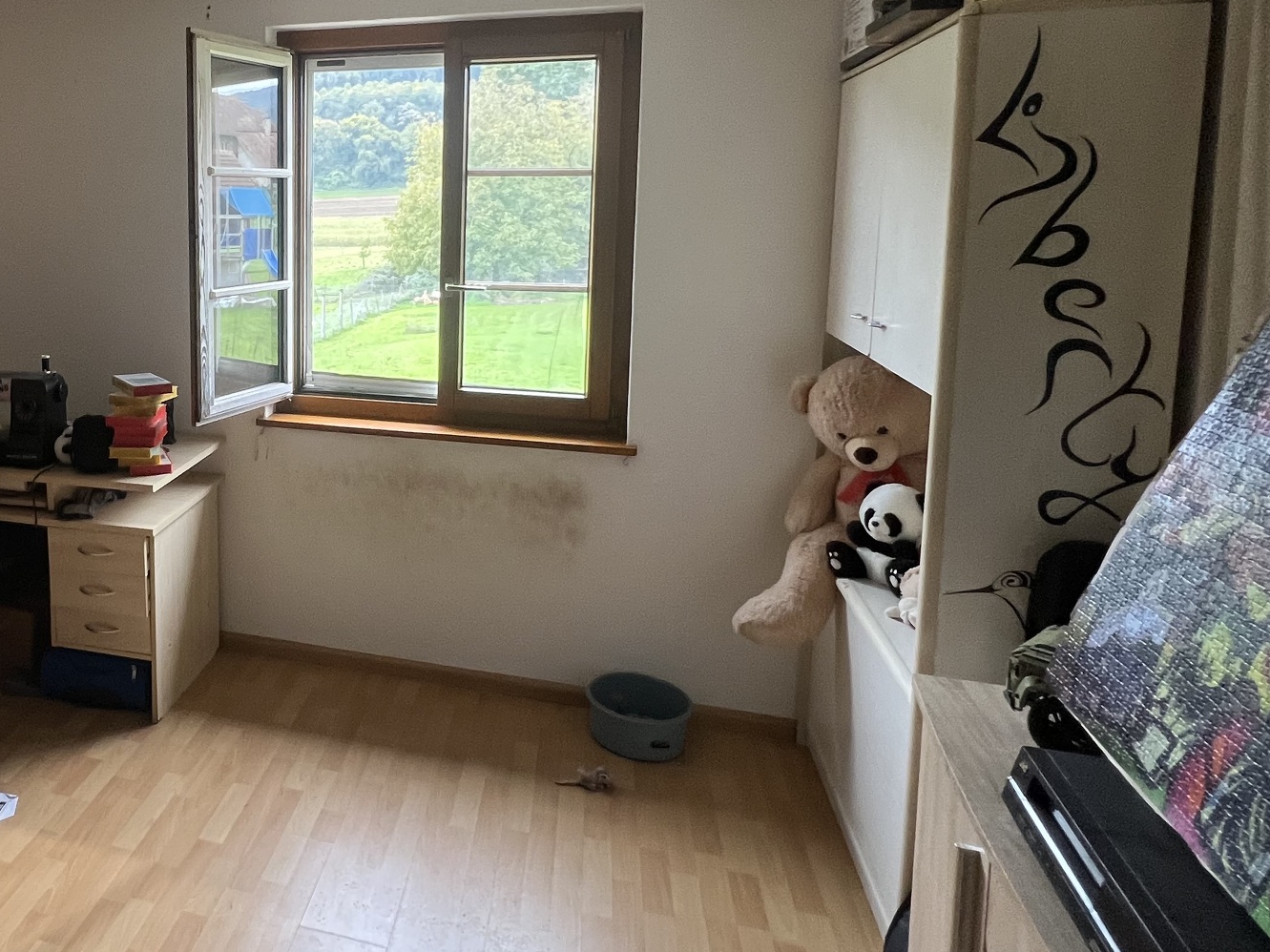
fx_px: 917
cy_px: 302
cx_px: 261
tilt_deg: -7.2
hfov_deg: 63.6
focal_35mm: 25
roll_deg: +0.9
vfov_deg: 53.6
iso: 200
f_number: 1.8
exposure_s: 1/99
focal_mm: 1.57
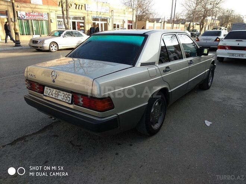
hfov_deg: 67.3
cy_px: 92
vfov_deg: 53.1
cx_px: 123
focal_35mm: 26
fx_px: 185
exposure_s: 1/233
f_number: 2.2
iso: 125
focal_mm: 3.81
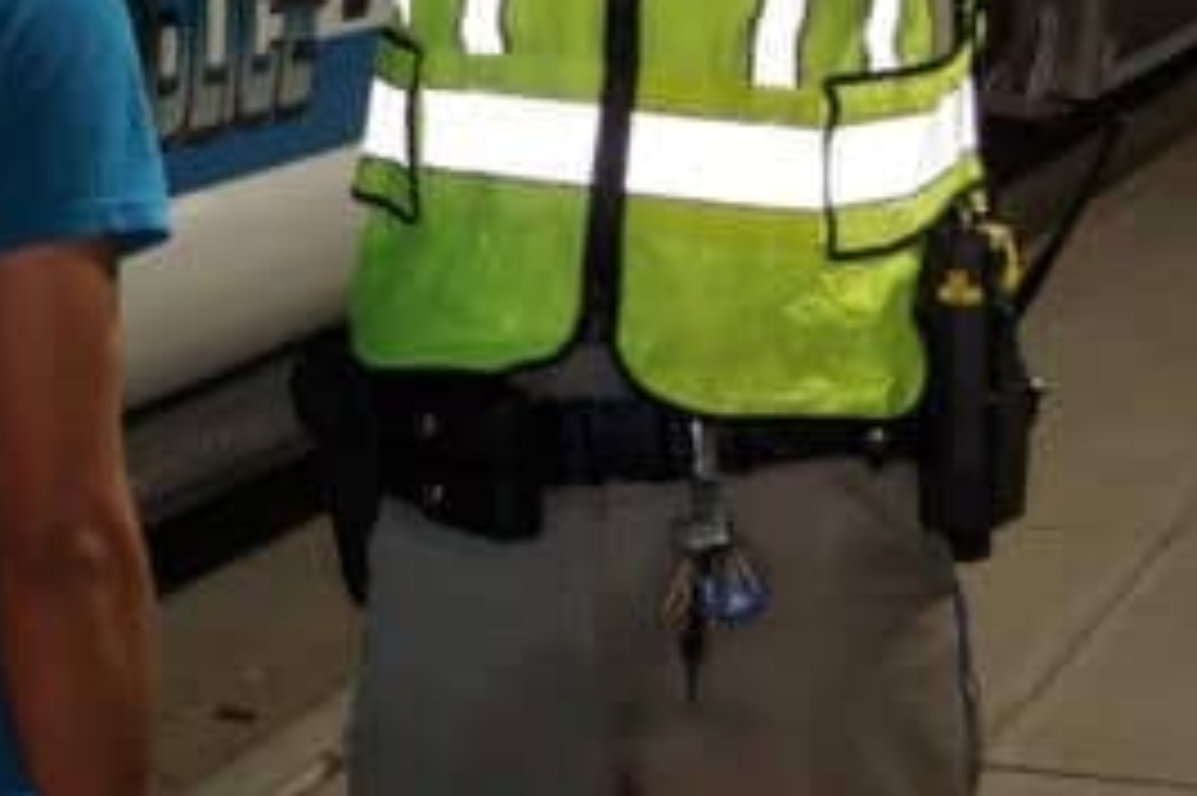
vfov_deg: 10.4
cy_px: -164
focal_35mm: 130
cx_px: 342
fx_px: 4320
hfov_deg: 15.7
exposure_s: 1/25
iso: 800
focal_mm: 30
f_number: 4.5
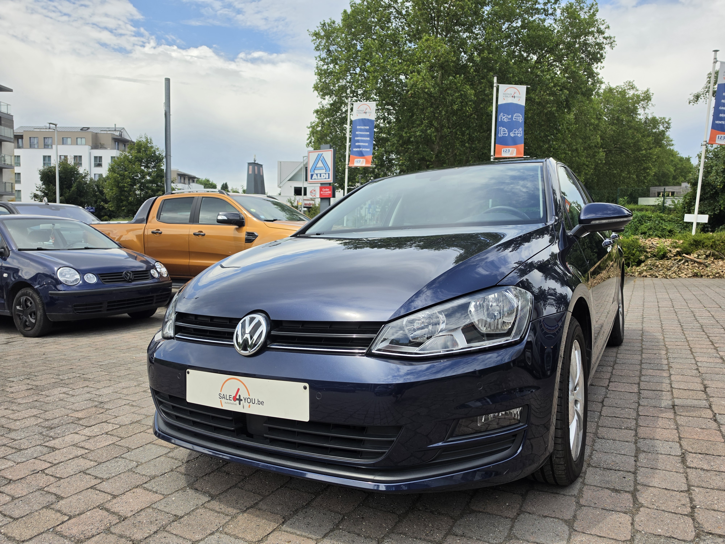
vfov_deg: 58.9
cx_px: 362
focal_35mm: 23
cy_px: 272
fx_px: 482
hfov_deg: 73.9
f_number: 1.4
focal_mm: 6.5
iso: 64
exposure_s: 1/6806
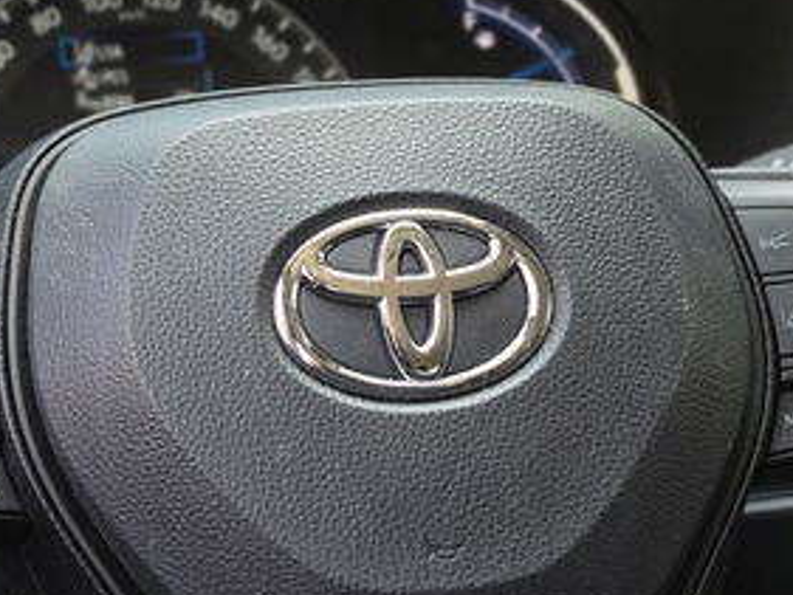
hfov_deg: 11.5
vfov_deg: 8.6
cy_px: 312
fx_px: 3942
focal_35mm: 172
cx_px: 370
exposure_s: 1/120
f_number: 2.9
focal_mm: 18.6
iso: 160
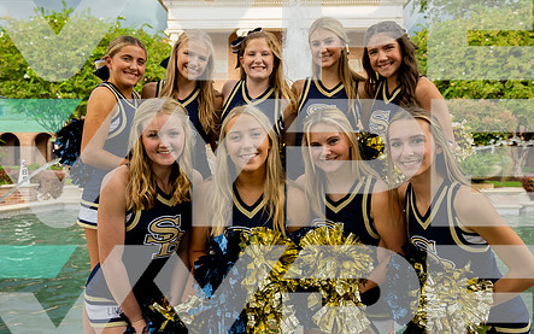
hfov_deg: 59.6
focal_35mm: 32
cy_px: 163
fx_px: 466
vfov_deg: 39.4
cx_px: 263
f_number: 5
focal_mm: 24
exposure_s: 1/160
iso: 400
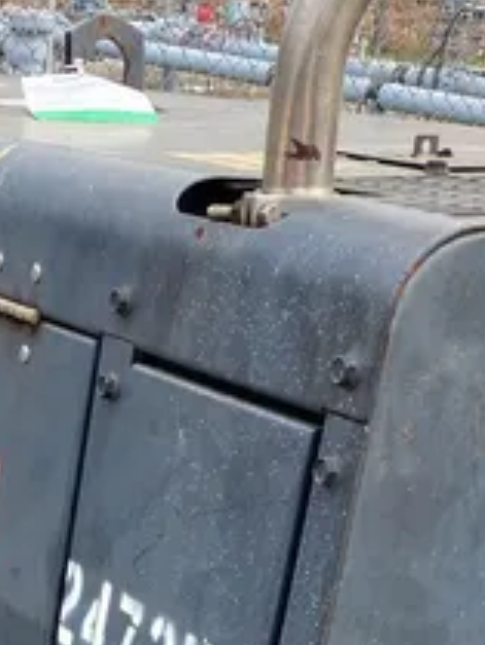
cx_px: 93
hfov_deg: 16.1
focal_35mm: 91
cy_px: 835
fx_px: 1698
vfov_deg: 19.8
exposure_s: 1/231
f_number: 1.8
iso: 32
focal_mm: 4.25
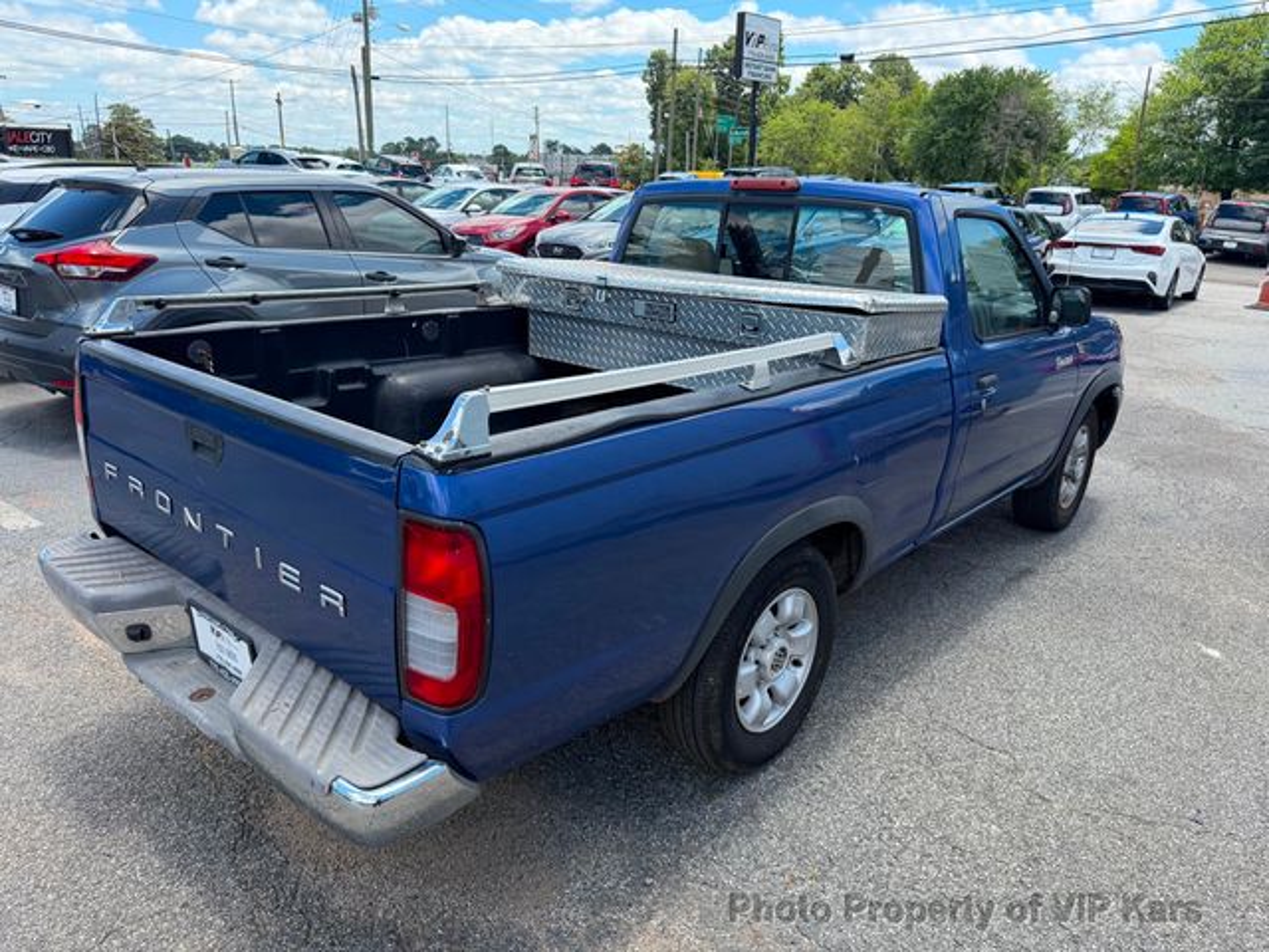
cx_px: 634
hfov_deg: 71.6
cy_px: 476
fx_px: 880
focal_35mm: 24
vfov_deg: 56.8
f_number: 1.78
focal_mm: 6.76
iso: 100
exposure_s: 1/1855
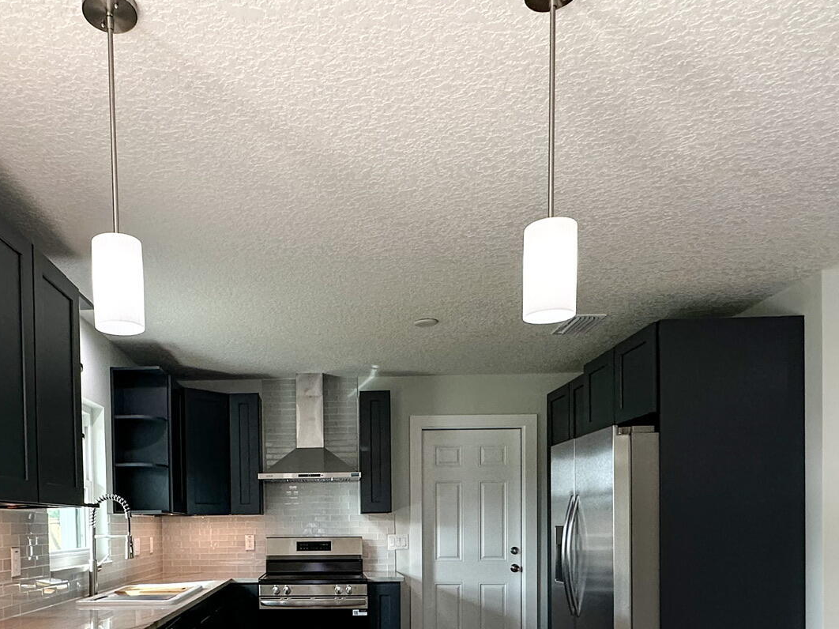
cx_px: 295
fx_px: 654
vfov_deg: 47.3
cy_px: 540
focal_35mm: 27
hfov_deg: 64.0
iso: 200
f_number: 2.2
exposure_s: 1/120
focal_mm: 2.22
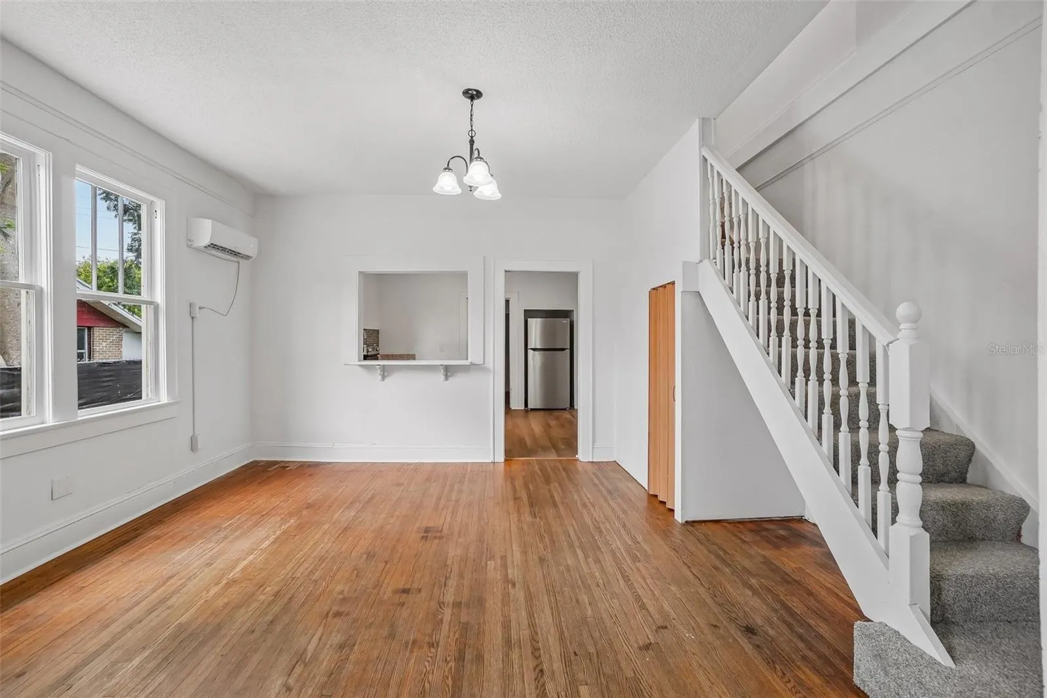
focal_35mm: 15
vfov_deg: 77.3
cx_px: 524
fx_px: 436
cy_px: 349
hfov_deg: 100.4
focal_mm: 10
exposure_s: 1/30
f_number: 8
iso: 500
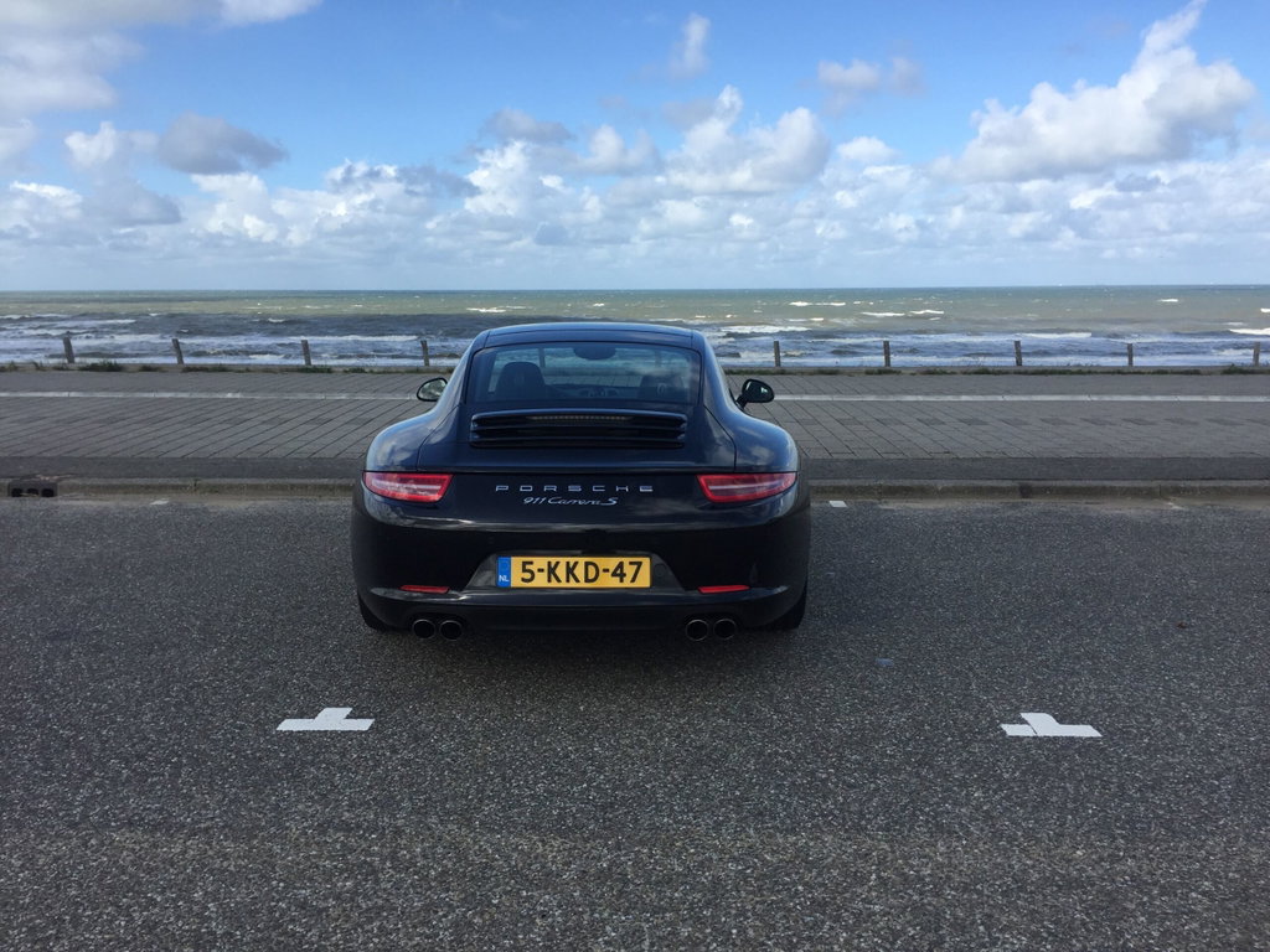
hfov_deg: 61.7
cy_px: 476
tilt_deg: -11.2
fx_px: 1064
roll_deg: -0.1
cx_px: 635
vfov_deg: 48.2
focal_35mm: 29
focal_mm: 4.15
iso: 32
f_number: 2.2
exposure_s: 1/1721
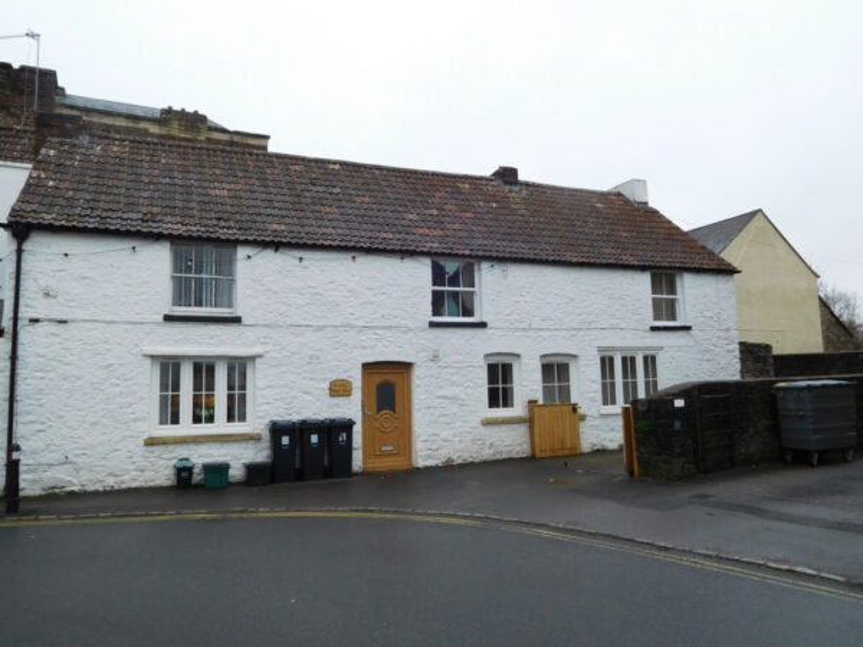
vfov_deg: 54.9
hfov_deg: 69.4
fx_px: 623
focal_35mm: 25
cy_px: 324
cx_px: 432
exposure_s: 1/60
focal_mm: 4.5
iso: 125
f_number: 3.4
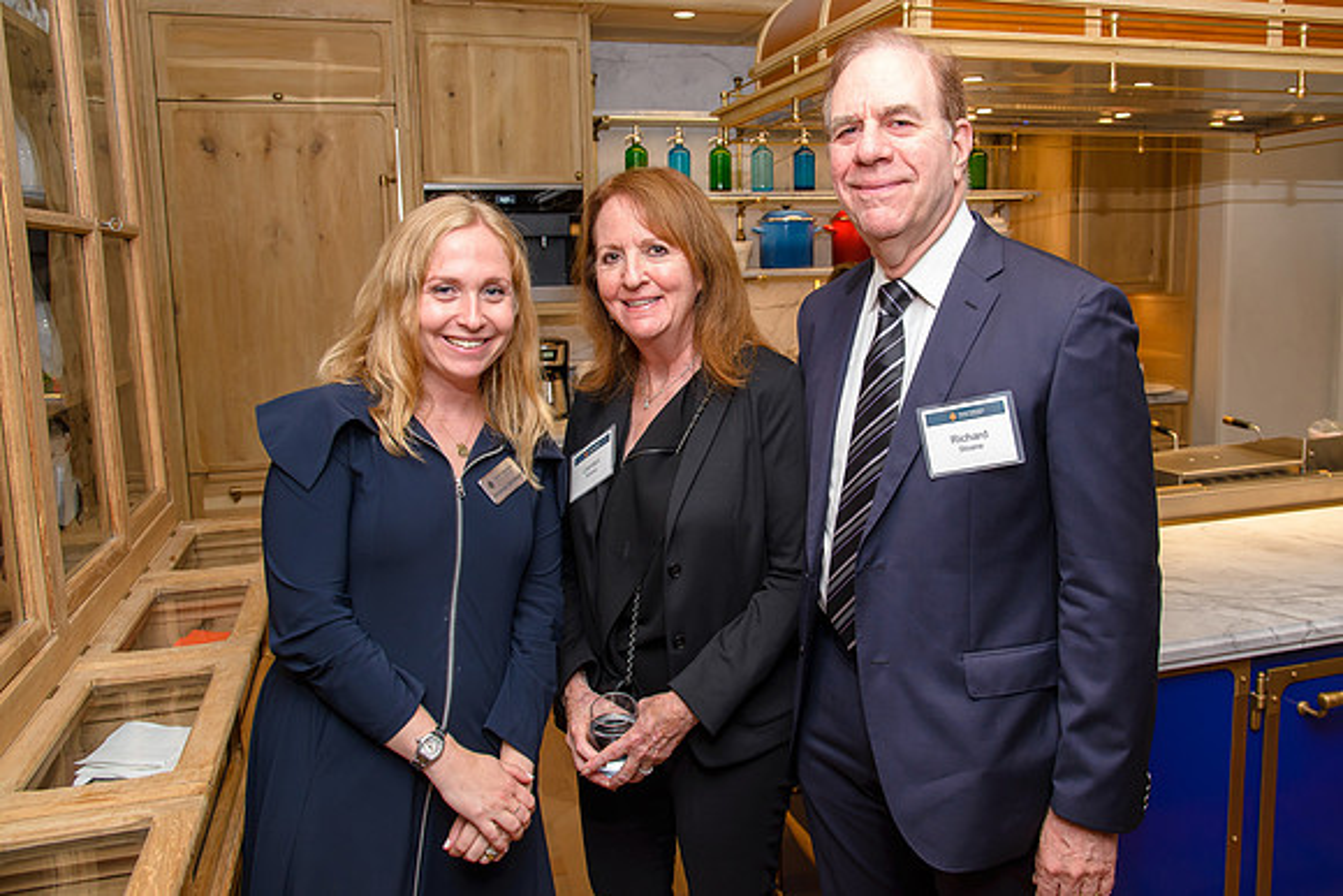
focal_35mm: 30
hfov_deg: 61.5
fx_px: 1127
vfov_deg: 43.3
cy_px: 412
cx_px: 732
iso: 800
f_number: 5.6
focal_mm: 27
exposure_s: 1/50
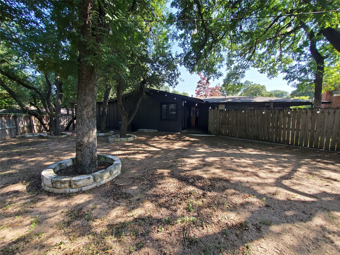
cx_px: 170
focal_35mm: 13
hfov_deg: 106.2
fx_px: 128
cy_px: 128
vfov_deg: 89.9
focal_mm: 1.8
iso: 80
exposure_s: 1/120
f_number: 2.2
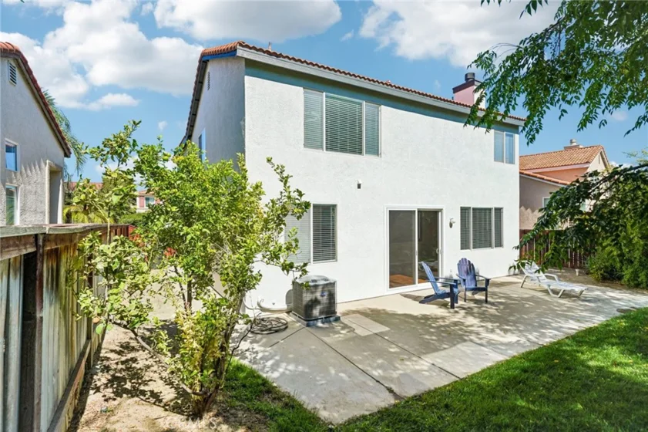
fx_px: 306
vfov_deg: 70.4
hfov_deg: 93.3
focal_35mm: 17
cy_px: 216
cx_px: 324
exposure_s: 1/500
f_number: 8
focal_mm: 17
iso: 100
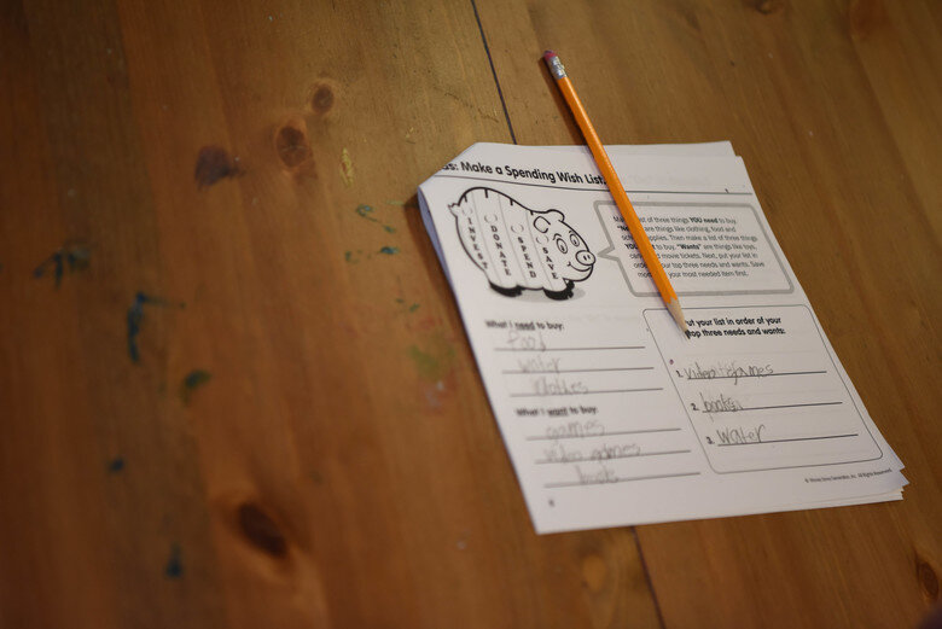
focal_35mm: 70
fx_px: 1833
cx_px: 471
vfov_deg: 19.5
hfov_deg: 28.8
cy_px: 314
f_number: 2.8
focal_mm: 70
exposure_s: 1/200
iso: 1000
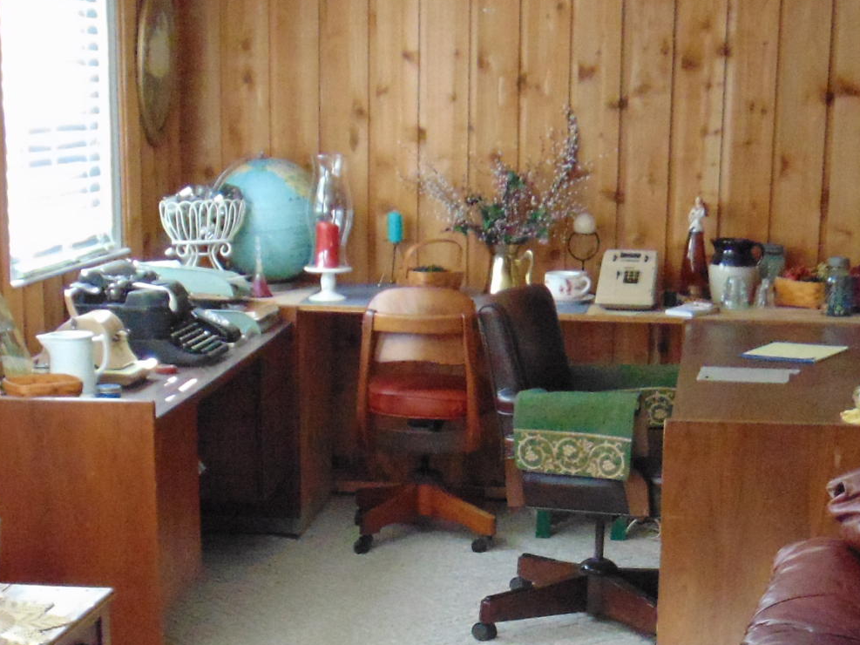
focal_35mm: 76
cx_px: 473
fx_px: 1888
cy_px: 605
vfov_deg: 19.0
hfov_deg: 25.6
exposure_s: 1/25
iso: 400
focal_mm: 4.5
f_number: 3
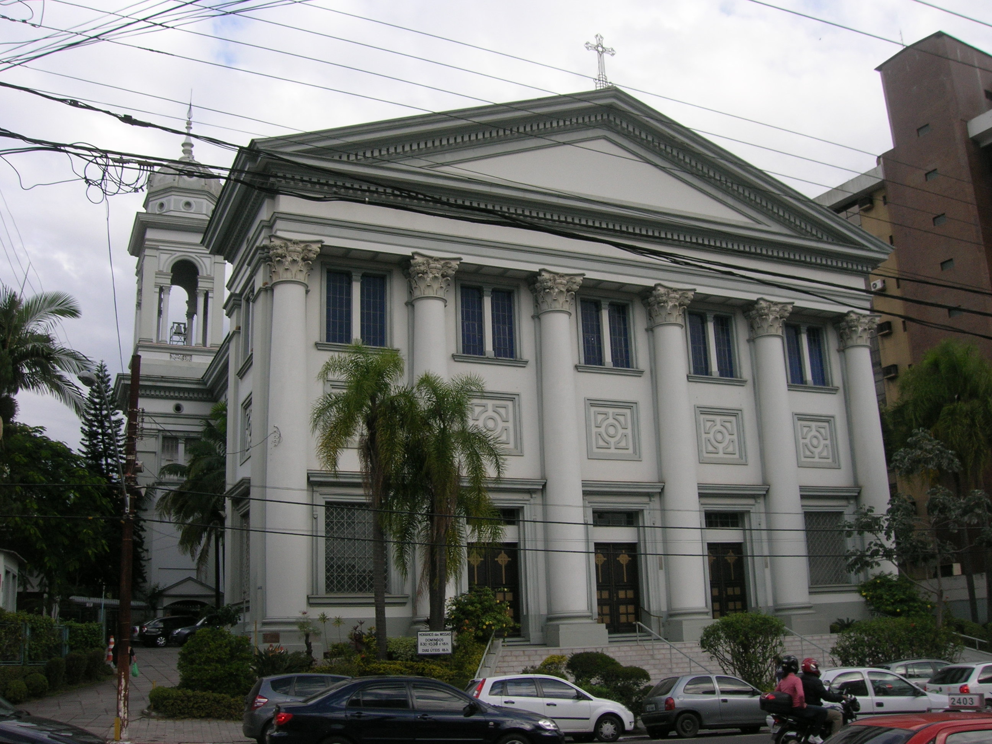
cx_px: 496
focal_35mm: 34
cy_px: 372
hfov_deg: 54.0
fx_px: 974
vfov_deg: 41.8
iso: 71
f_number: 4.9
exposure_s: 1/258
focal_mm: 5.7
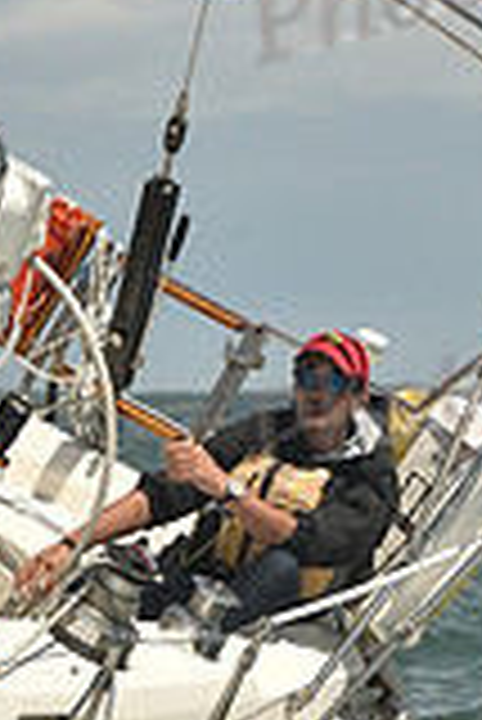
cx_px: 16
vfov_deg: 2.8
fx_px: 14528
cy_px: 662
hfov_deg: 1.9
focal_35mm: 725
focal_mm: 200
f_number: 13
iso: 320
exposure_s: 1/800
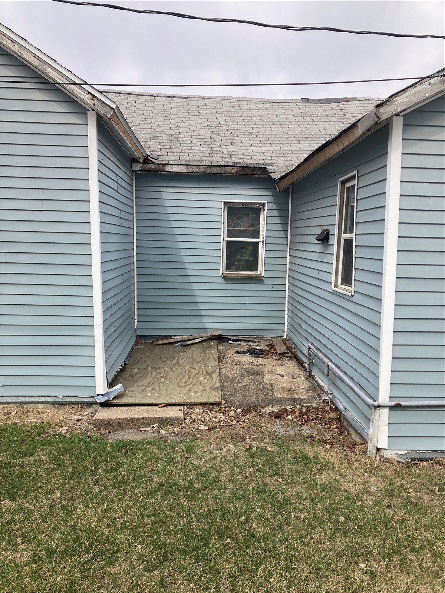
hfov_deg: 49.7
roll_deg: -1.3
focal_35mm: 28
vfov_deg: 63.4
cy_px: 296
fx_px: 480
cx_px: 222
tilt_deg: -3.0
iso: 20
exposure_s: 1/1412
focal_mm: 3.99
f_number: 1.8
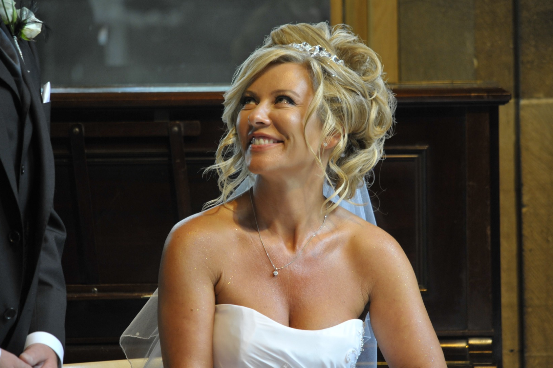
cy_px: 186
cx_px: 293
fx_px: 7613
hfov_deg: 4.2
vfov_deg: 2.8
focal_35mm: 496
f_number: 6.3
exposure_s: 1/40
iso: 2000
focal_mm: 450
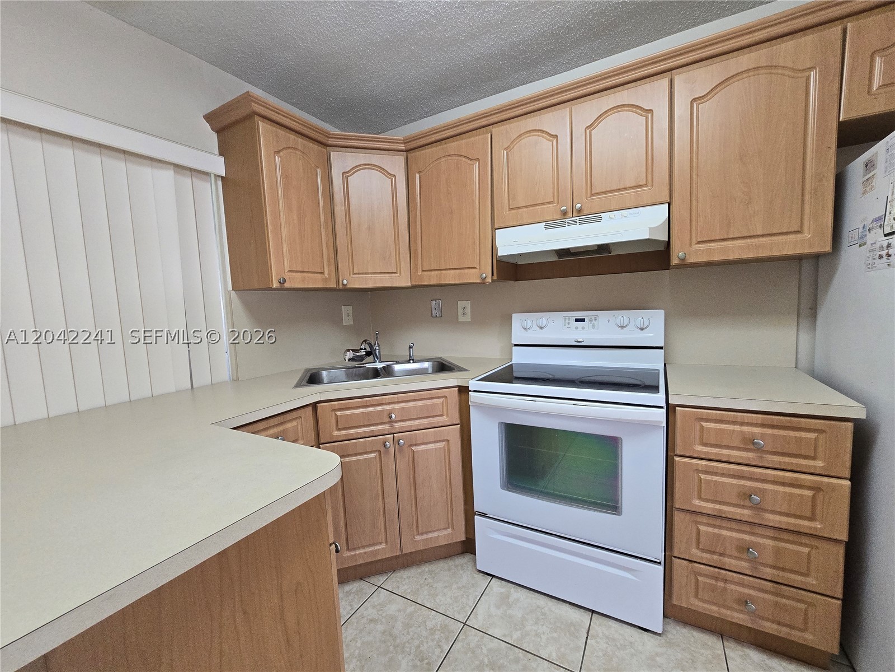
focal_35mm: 13
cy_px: 336
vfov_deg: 89.9
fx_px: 336
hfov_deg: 106.2
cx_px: 448
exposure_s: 1/60
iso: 400
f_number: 2.2
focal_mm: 2.2
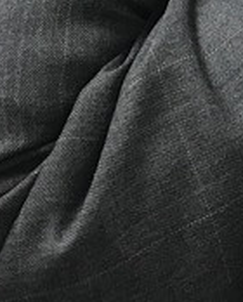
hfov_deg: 10.7
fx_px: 1263
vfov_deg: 13.1
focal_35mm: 141
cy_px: -98
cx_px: 314
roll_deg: +0.4
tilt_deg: -11.0
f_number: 1.8
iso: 25
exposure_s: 1/30
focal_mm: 3.99
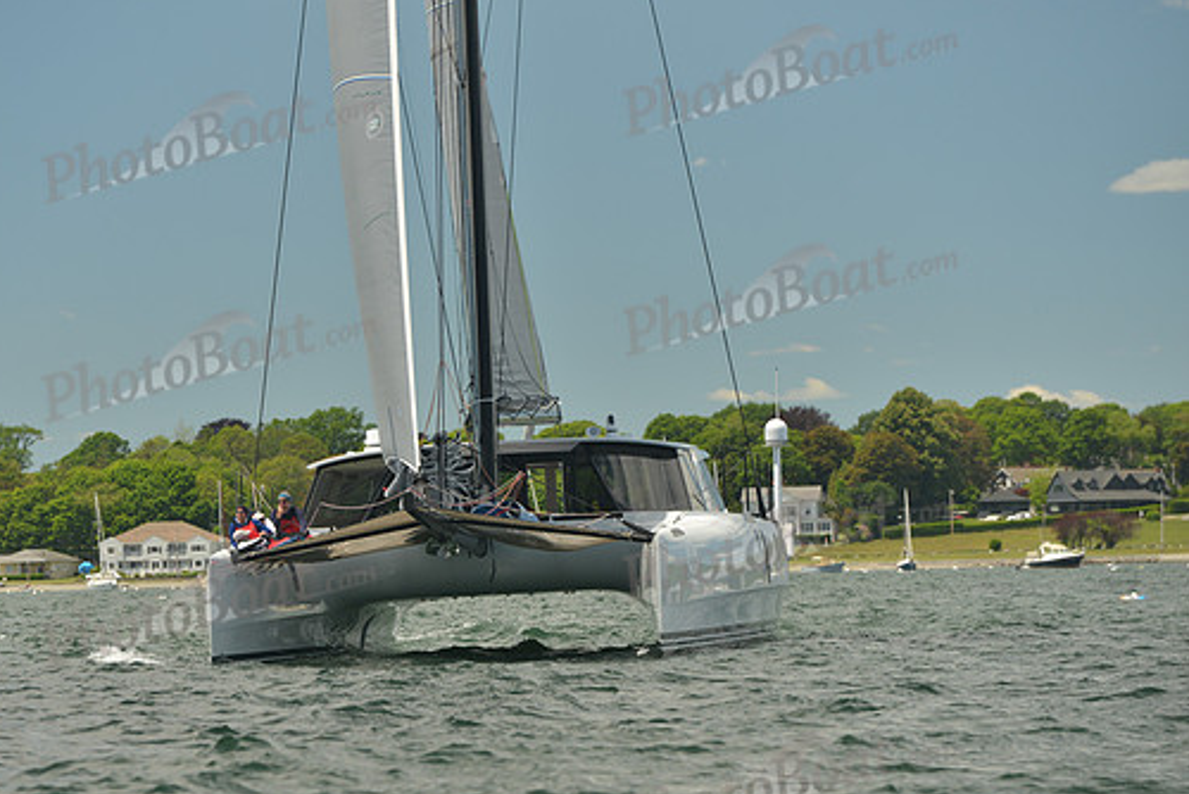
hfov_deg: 10.1
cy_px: 450
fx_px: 6708
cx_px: 502
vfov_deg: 6.8
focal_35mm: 203
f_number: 5
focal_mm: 175
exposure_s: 1/1000
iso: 400
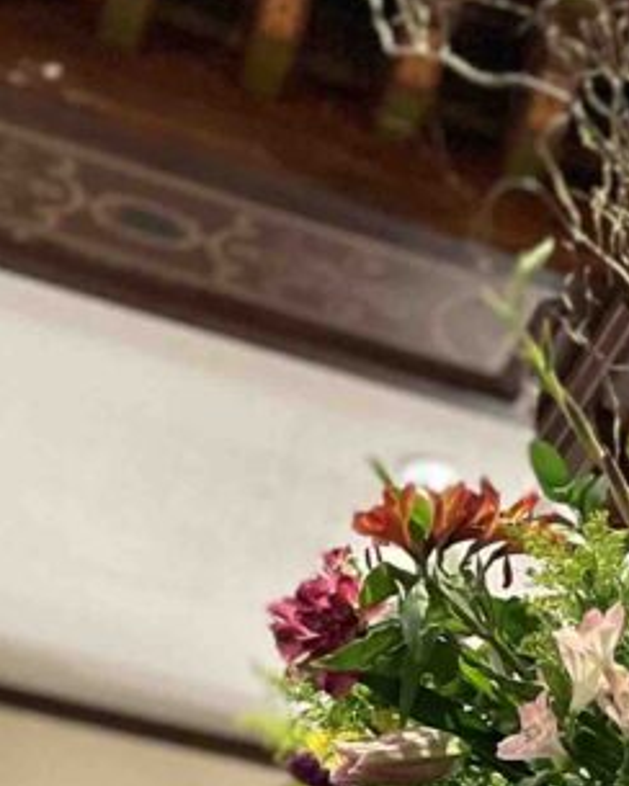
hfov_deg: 11.9
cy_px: 1366
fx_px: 2792
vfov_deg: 14.3
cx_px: 1101
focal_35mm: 120
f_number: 1.6
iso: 640
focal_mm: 5.1
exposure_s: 1/30
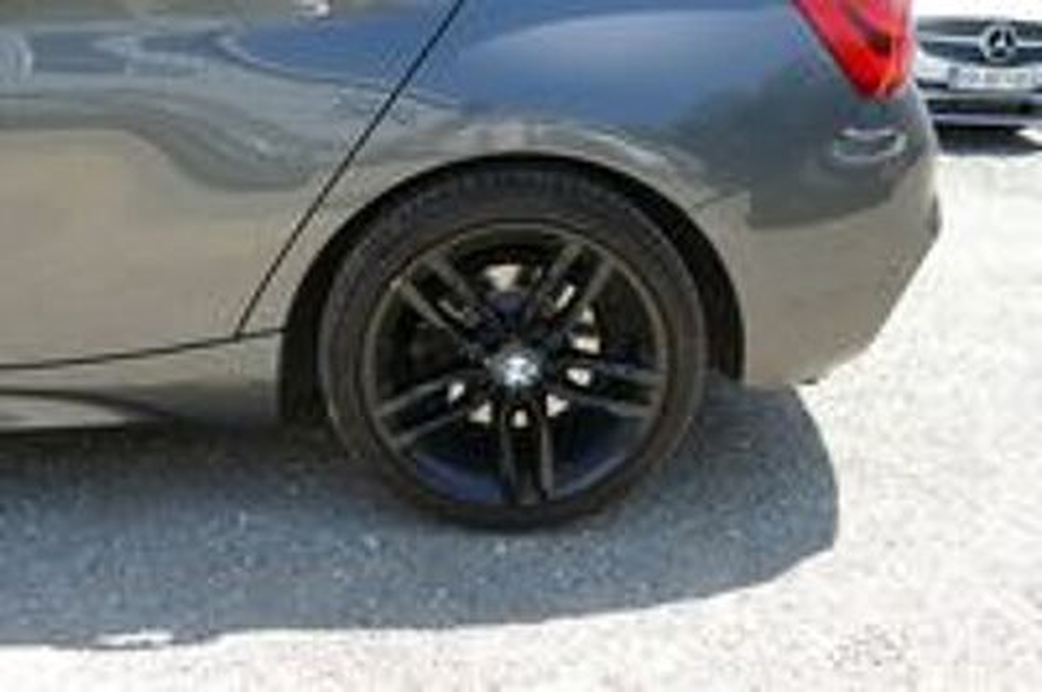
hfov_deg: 55.8
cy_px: 346
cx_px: 521
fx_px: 983
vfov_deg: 38.8
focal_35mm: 34
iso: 125
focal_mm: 12.38
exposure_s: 1/500
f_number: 3.1
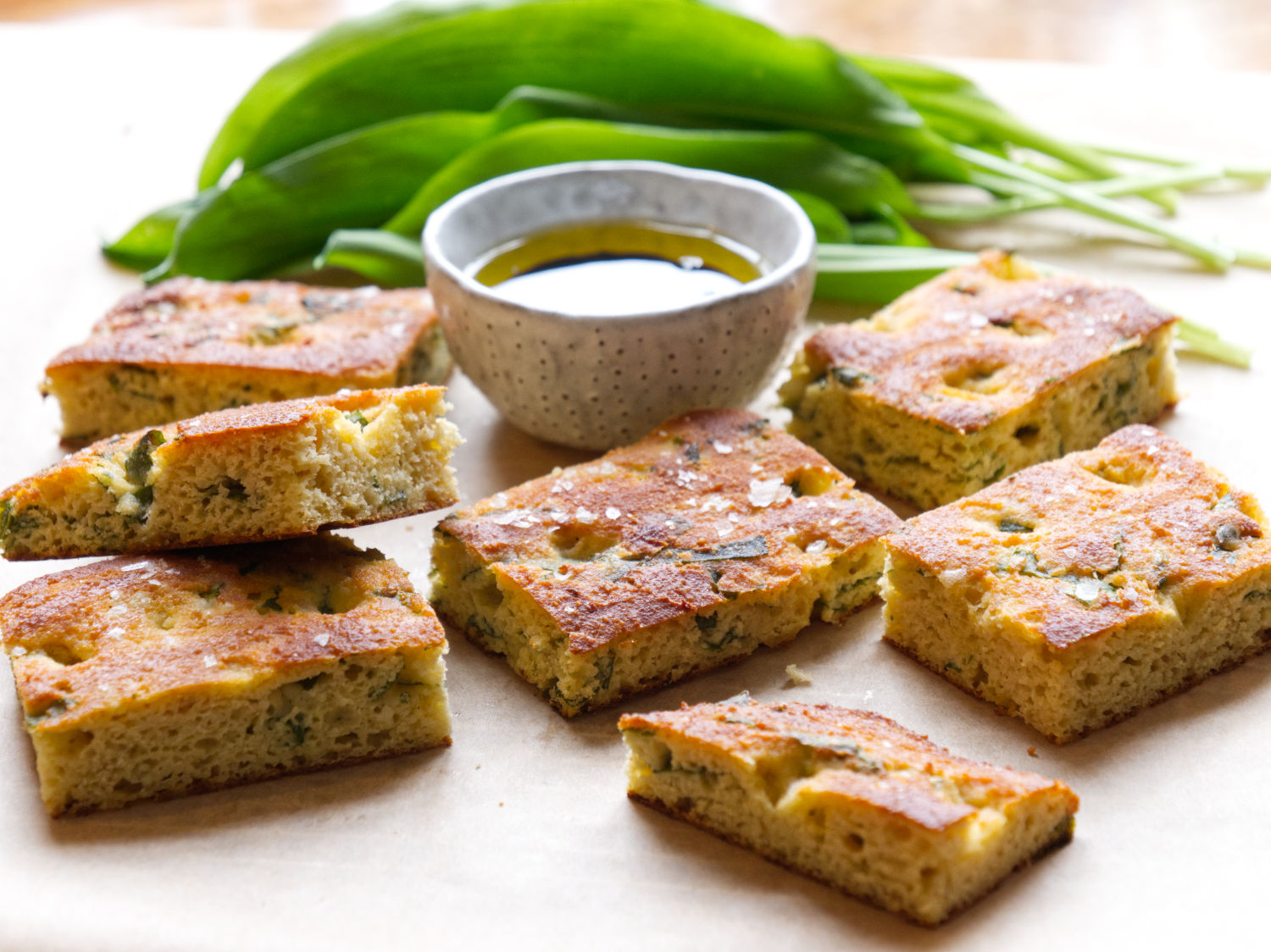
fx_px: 4405
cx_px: 636
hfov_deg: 16.4
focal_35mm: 120
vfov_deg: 12.3
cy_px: 476
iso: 500
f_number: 4
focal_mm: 60
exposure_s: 1/125
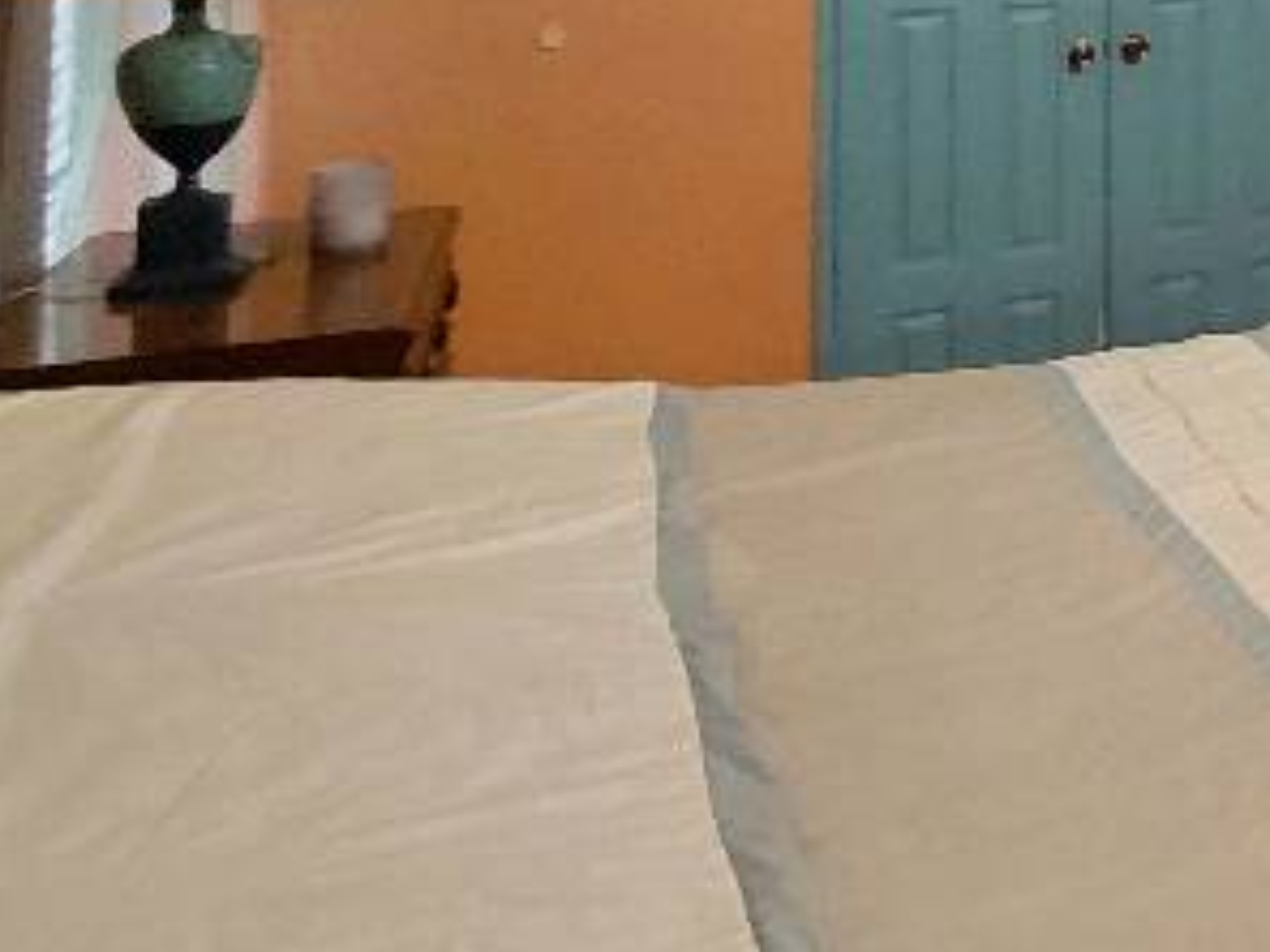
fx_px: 1688
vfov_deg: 27.8
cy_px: -182
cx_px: 1669
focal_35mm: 46
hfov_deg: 31.4
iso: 250
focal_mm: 1.64
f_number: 2.2
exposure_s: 1/60.2
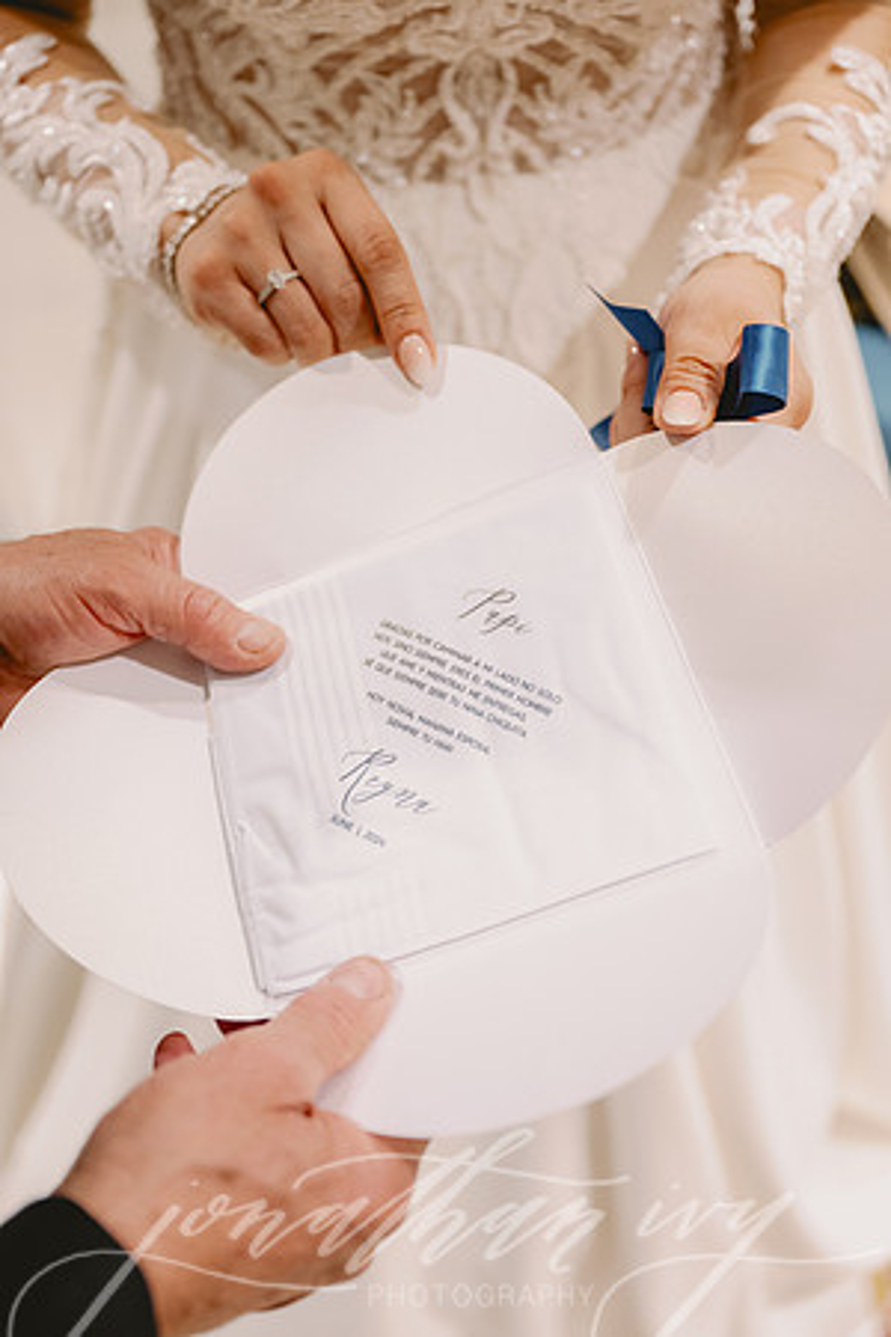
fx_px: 1596
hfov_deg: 31.2
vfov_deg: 45.4
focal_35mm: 43
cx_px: 446
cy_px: 668
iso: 2000
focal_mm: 43
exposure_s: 1/200
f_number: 2.8
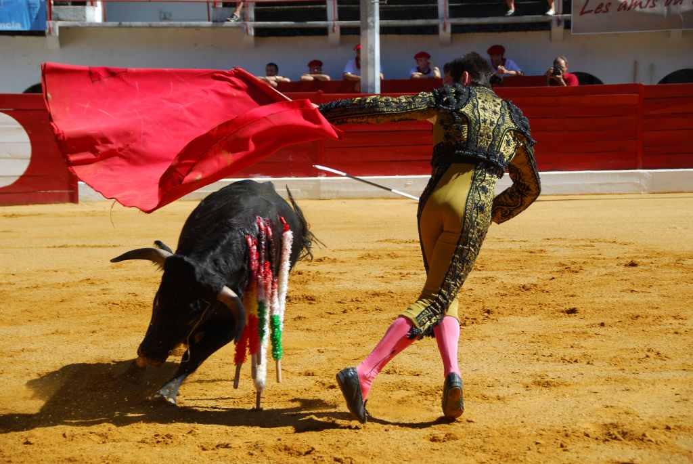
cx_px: 346
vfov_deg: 13.1
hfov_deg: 19.4
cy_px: 232
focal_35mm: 105
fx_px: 2023
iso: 140
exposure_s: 1/500
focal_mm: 70
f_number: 5
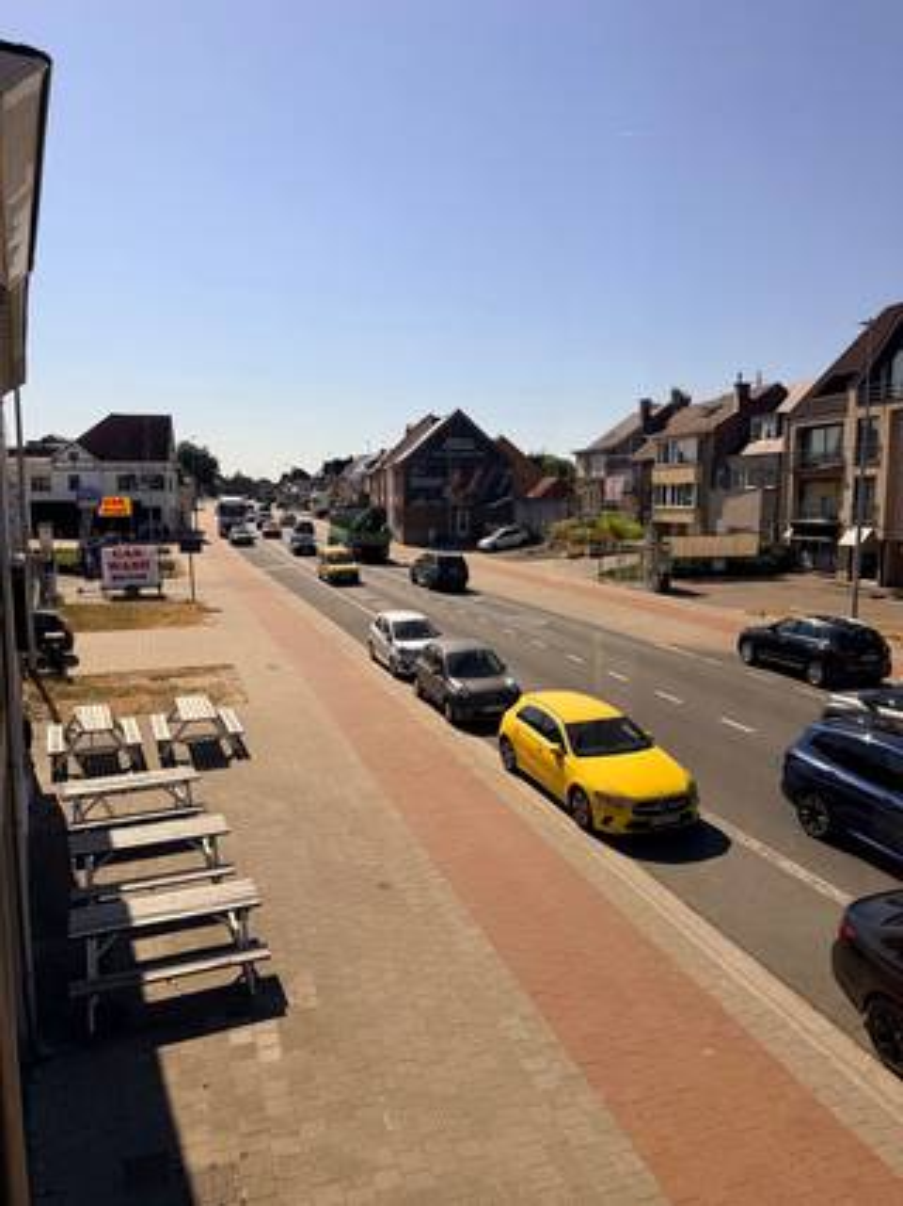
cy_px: 603
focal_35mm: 24
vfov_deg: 71.6
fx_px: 835
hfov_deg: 56.8
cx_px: 452
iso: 80
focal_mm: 6.76
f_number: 1.78
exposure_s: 1/3759
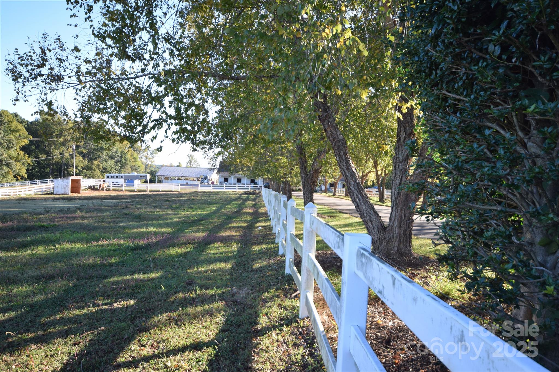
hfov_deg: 61.9
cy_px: 186
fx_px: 466
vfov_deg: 43.6
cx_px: 280
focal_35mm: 30
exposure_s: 1/200
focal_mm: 20
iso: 400
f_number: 7.1
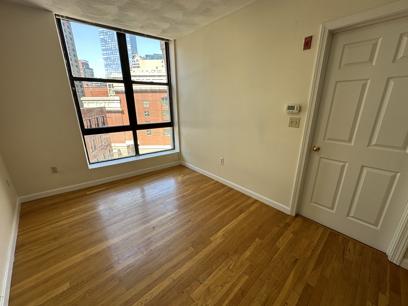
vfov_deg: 85.7
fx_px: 165
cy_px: 153
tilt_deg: -15.0
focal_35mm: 14
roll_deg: +0.3
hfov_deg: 102.1
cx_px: 204
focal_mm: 2.22
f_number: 2.2
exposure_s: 1/99
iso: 40
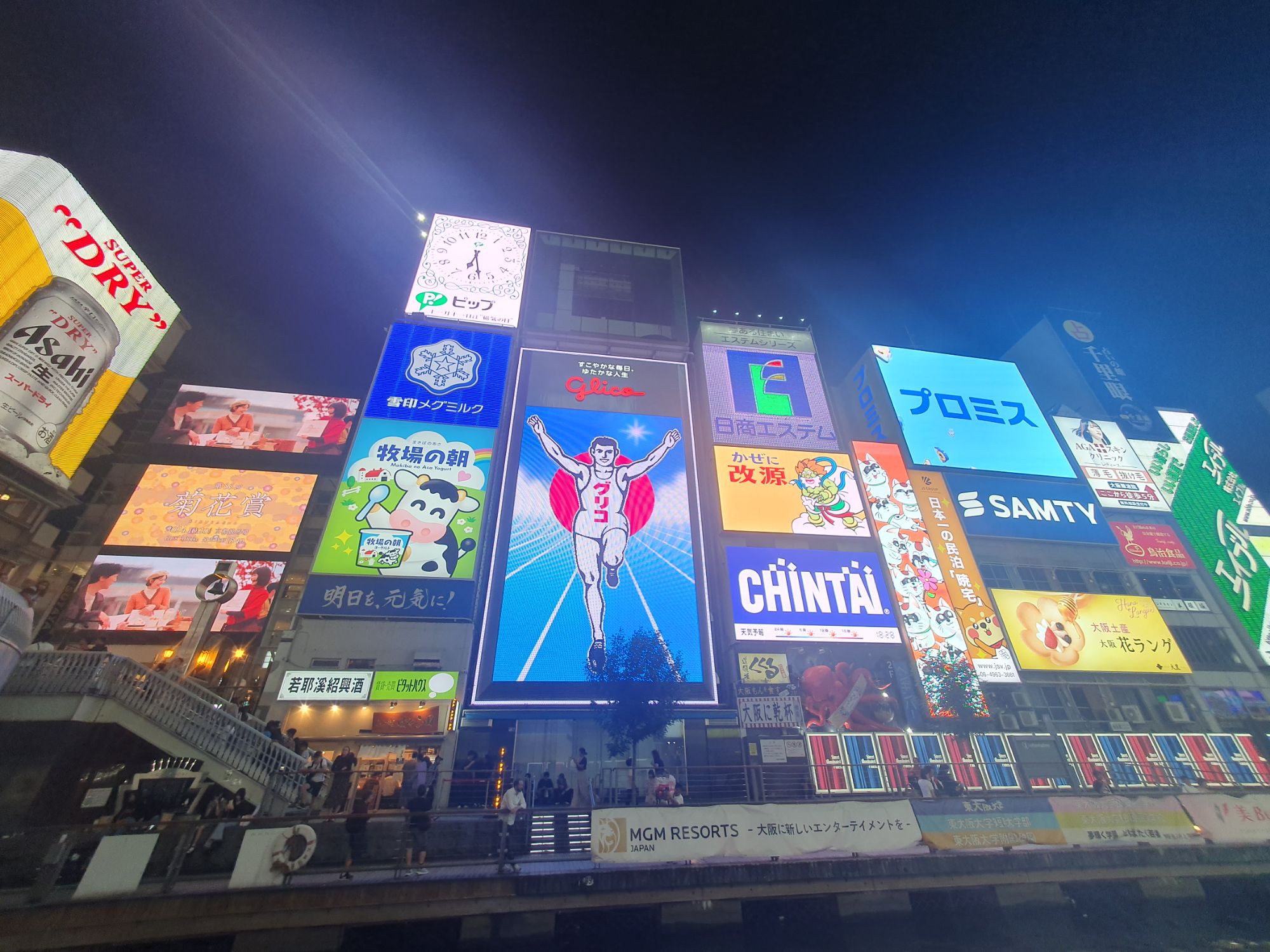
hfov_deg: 106.2
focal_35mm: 13
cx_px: 635
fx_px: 477
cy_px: 476
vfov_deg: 89.9
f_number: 2.2
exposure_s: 1/100
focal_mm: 1.8
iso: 50
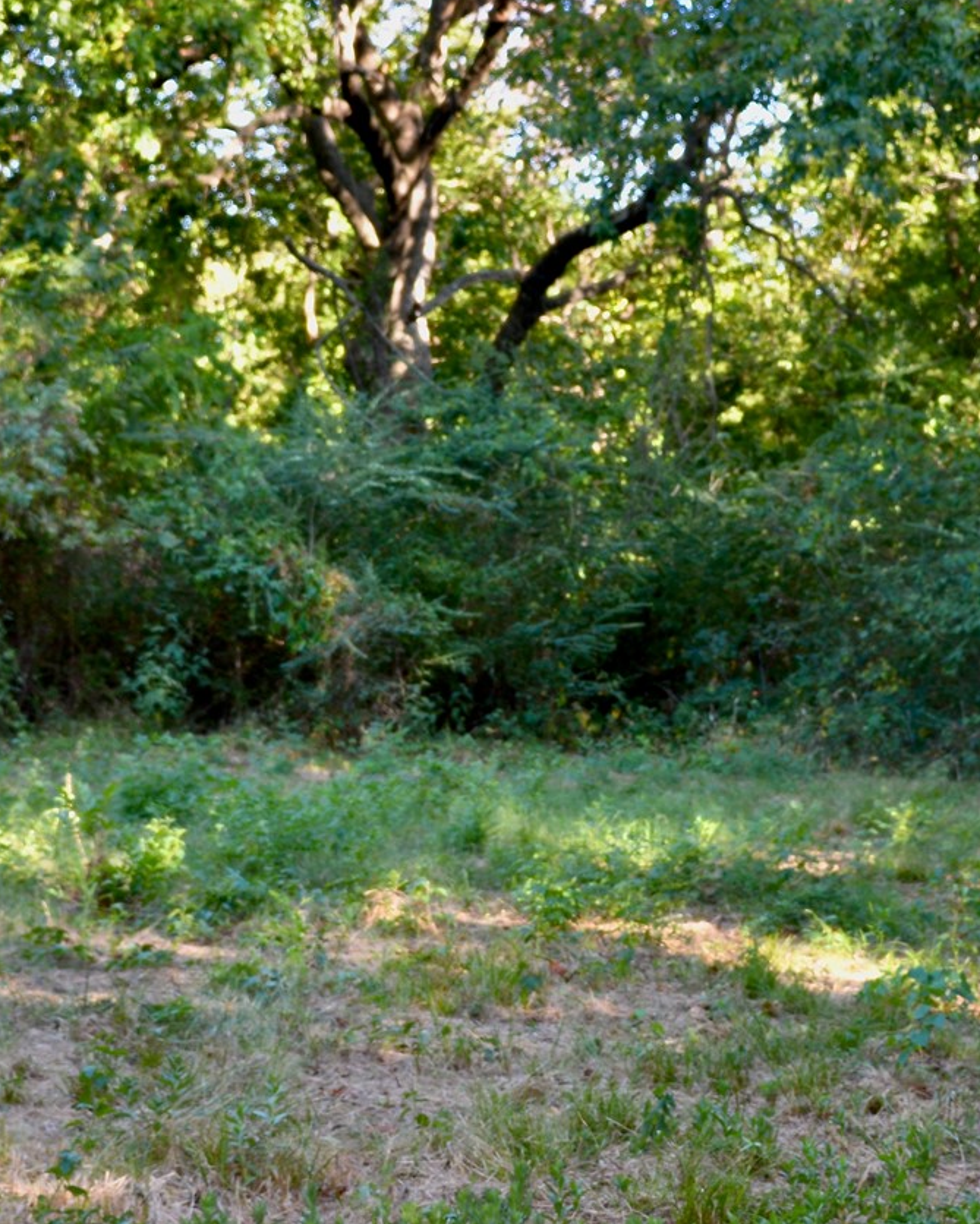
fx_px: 2900
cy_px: 631
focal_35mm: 80
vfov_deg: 23.8
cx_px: 503
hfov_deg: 19.2
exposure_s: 1/160
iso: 320
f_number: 3.8
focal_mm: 35
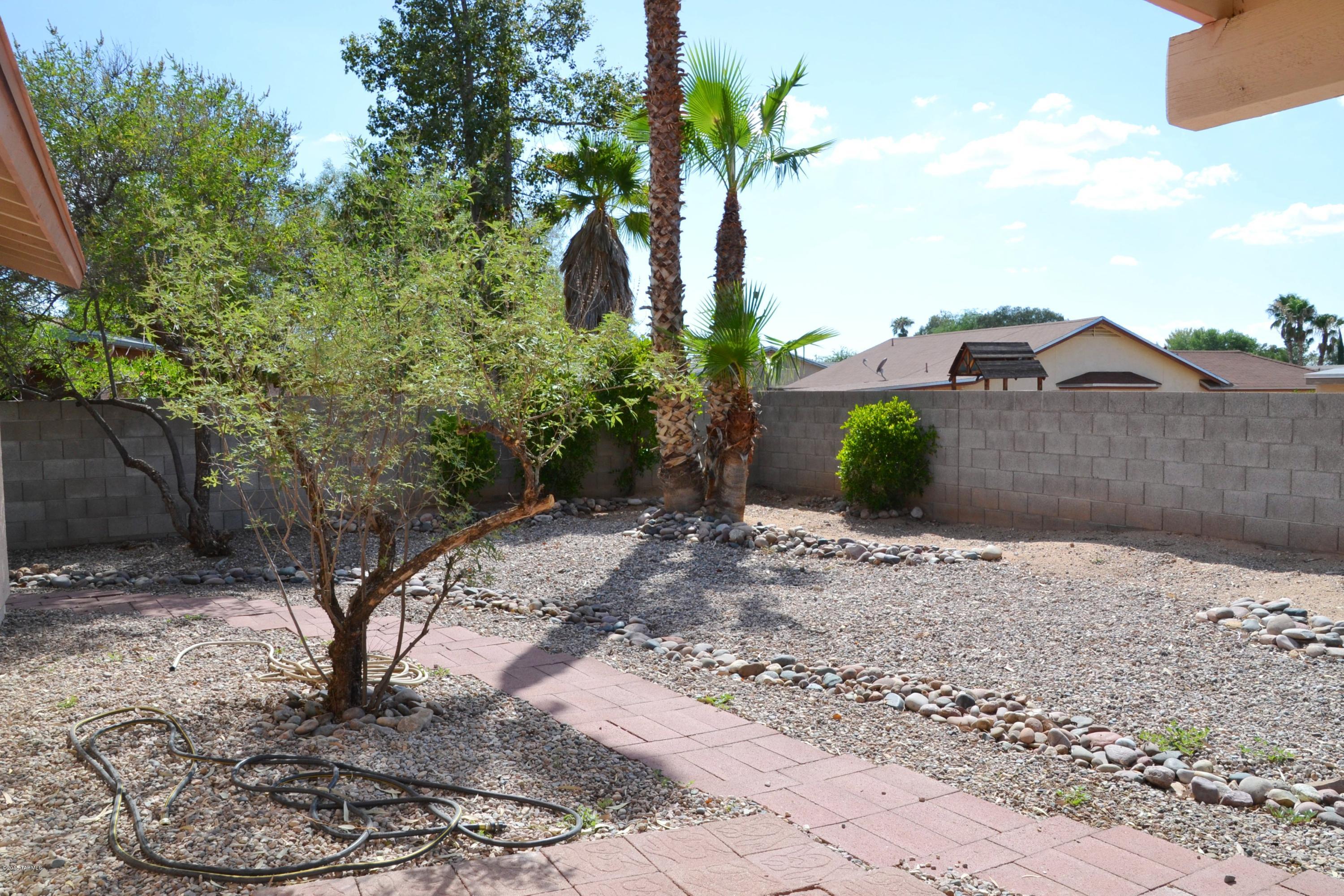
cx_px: 672
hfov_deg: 67.4
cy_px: 448
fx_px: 1008
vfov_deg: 47.9
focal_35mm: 27
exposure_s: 1/500
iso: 400
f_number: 11
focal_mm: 18
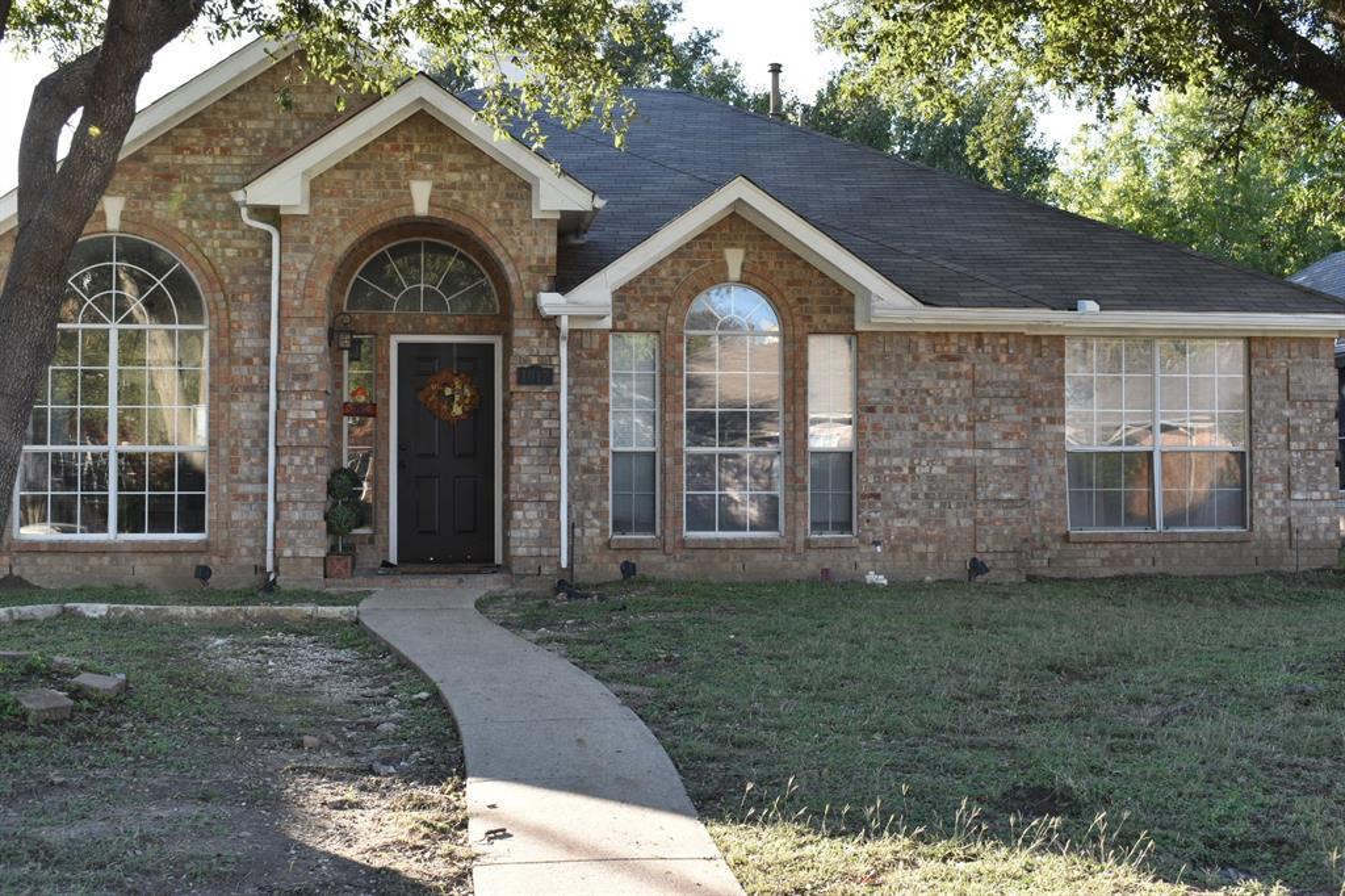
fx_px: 1681
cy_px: 448
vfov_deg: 29.8
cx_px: 672
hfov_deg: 43.6
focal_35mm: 45
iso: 400
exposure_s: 1/160
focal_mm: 30
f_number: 6.3
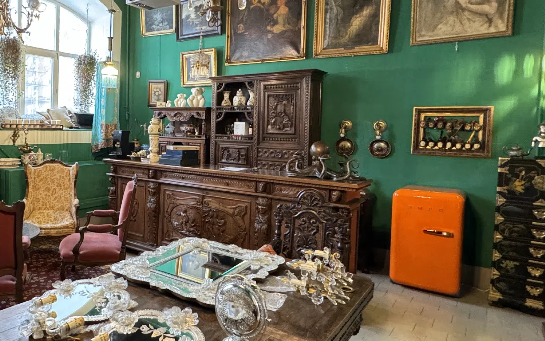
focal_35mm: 28
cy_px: 148
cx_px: 122
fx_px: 416
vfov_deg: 44.4
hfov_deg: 61.8
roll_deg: -1.8
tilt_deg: -2.2
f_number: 2.2
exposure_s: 1/50
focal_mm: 2.22
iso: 800
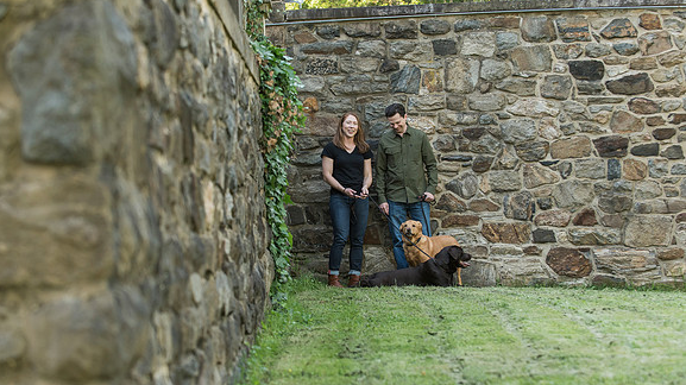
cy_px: 209
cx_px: 332
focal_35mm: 92
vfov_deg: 13.1
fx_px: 1673
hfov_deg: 23.2
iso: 800
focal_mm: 80
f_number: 4
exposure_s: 1/320
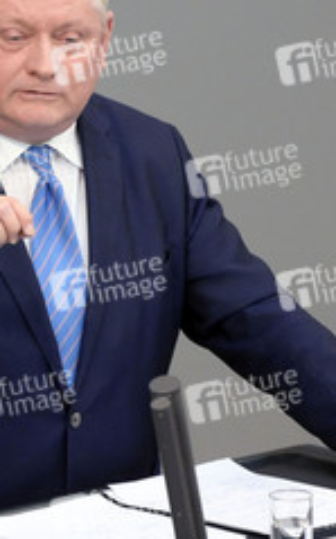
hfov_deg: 1.8
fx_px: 10436
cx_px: 48
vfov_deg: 3.0
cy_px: 228
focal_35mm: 711
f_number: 5.6
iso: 8000
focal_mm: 370
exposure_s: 1/320
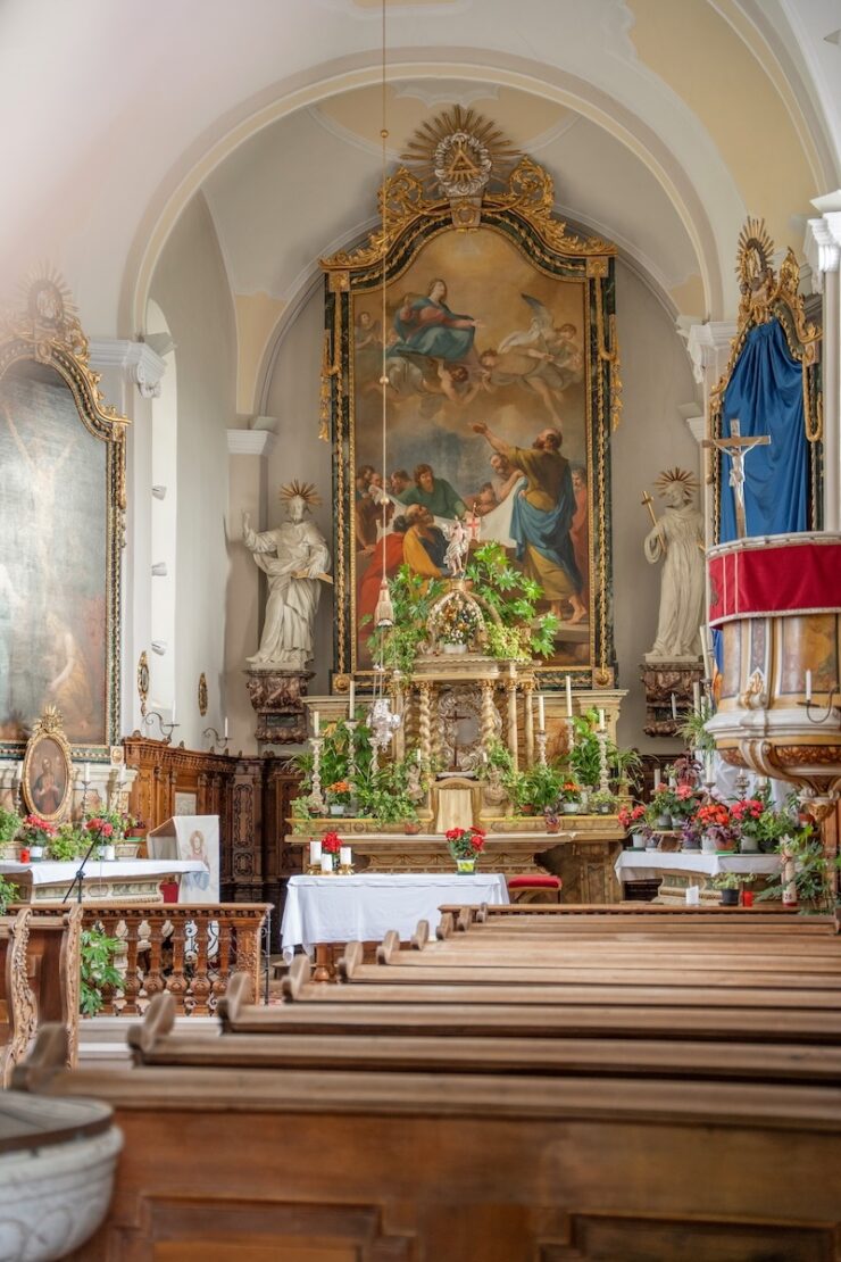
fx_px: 1959
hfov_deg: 24.2
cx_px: 420
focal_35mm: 56
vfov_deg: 35.7
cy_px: 631
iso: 1250
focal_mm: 55.9
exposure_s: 1/60
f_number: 2.8
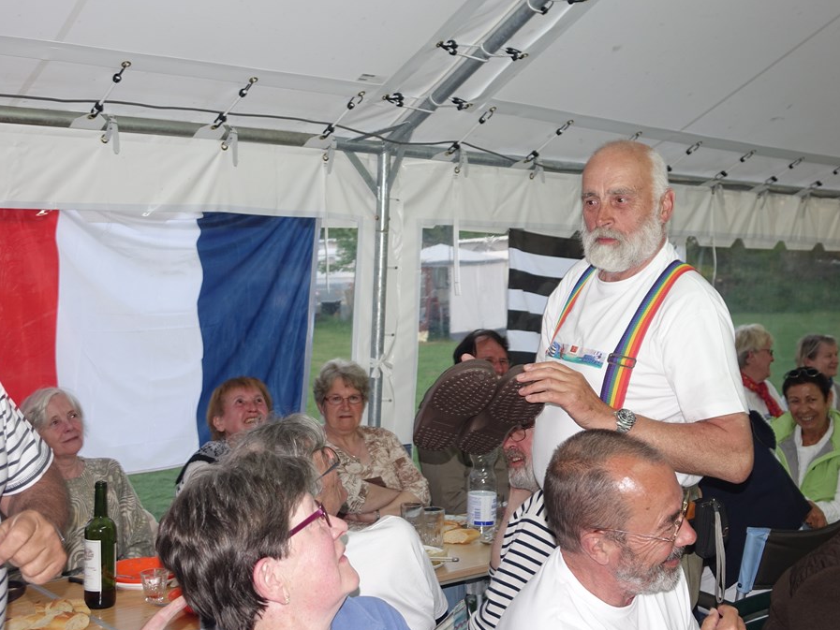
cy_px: 318
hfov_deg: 42.1
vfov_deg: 32.2
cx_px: 425
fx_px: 1092
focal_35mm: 45
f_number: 2.8
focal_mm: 15.13
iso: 250
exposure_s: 1/50
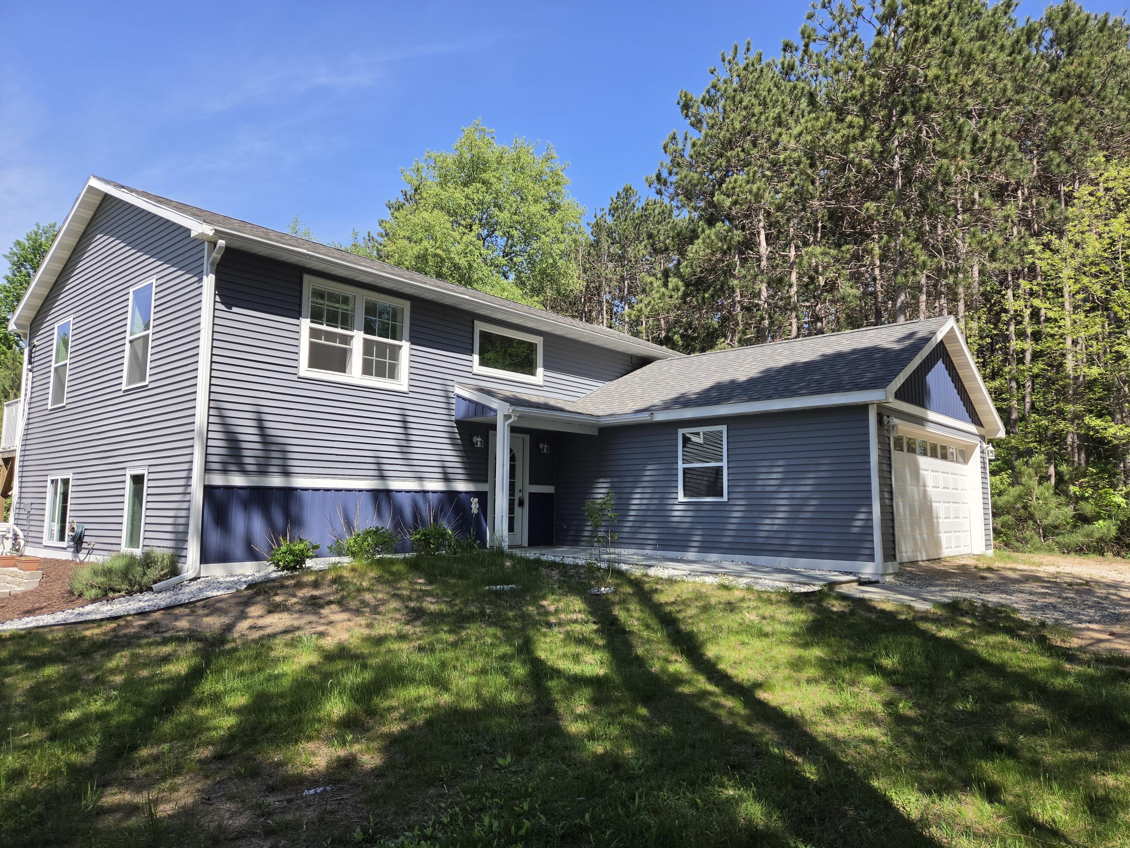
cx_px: 565
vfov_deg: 58.9
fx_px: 751
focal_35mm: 23
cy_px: 424
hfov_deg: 73.9
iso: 80
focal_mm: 5.4
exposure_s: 1/2397
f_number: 1.8
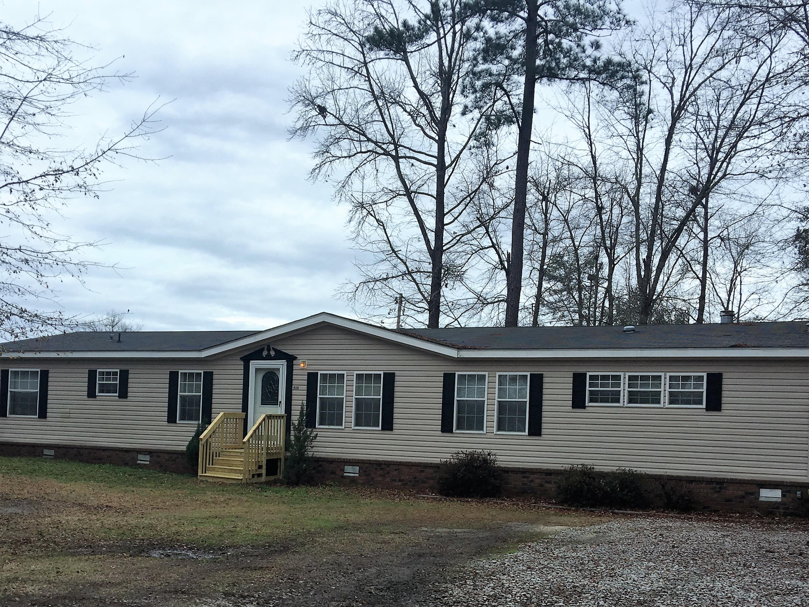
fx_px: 678
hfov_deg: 61.7
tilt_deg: +1.8
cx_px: 404
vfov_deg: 48.2
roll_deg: -2.5
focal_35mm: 29
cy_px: 304
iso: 25
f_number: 2.2
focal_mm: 4.15
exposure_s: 1/1261
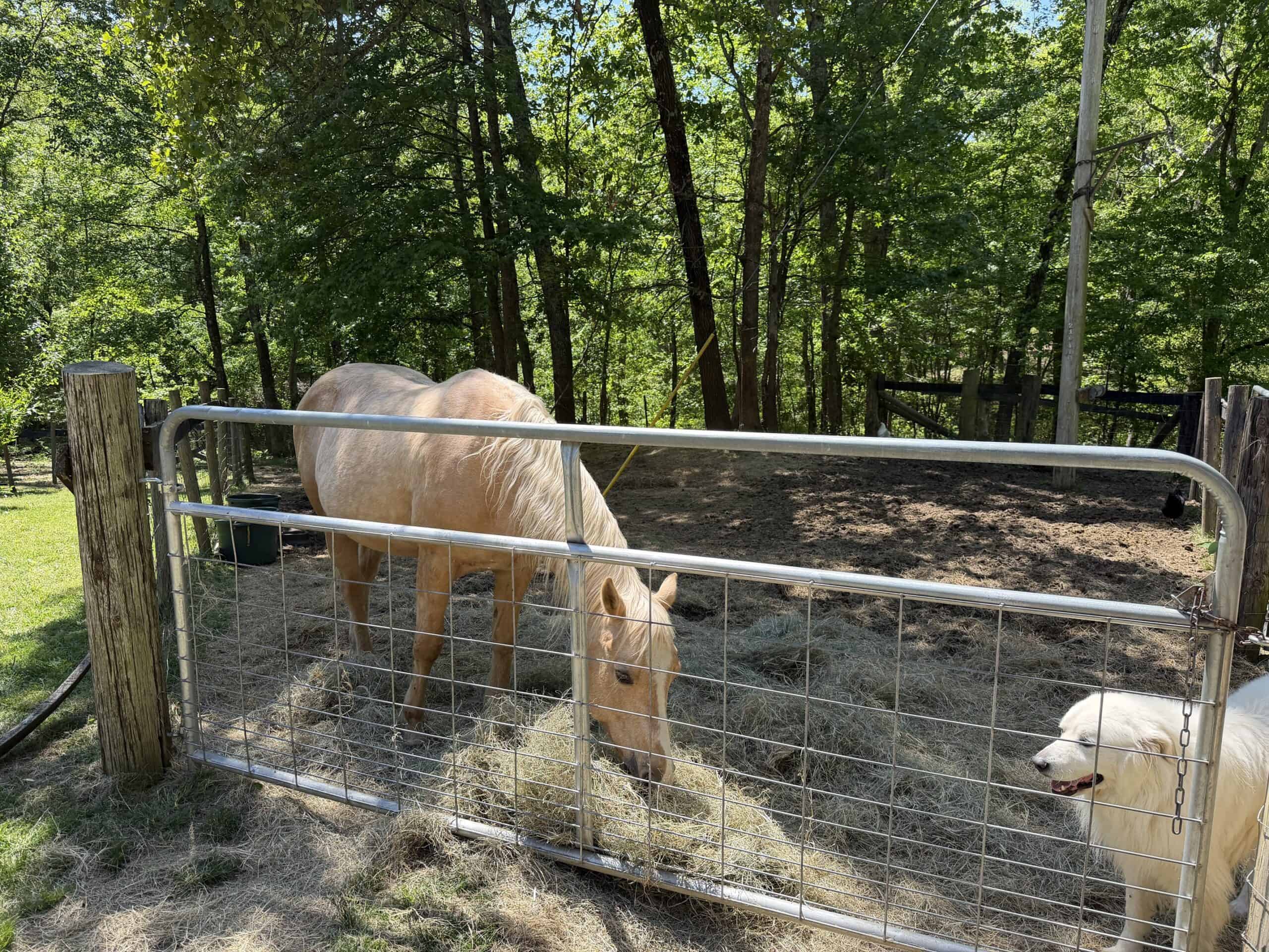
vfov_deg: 56.8
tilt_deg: -8.5
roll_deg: +1.2
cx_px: 634
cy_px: 476
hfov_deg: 71.6
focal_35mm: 24
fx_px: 880
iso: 100
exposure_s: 1/1493
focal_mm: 6.76
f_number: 1.78
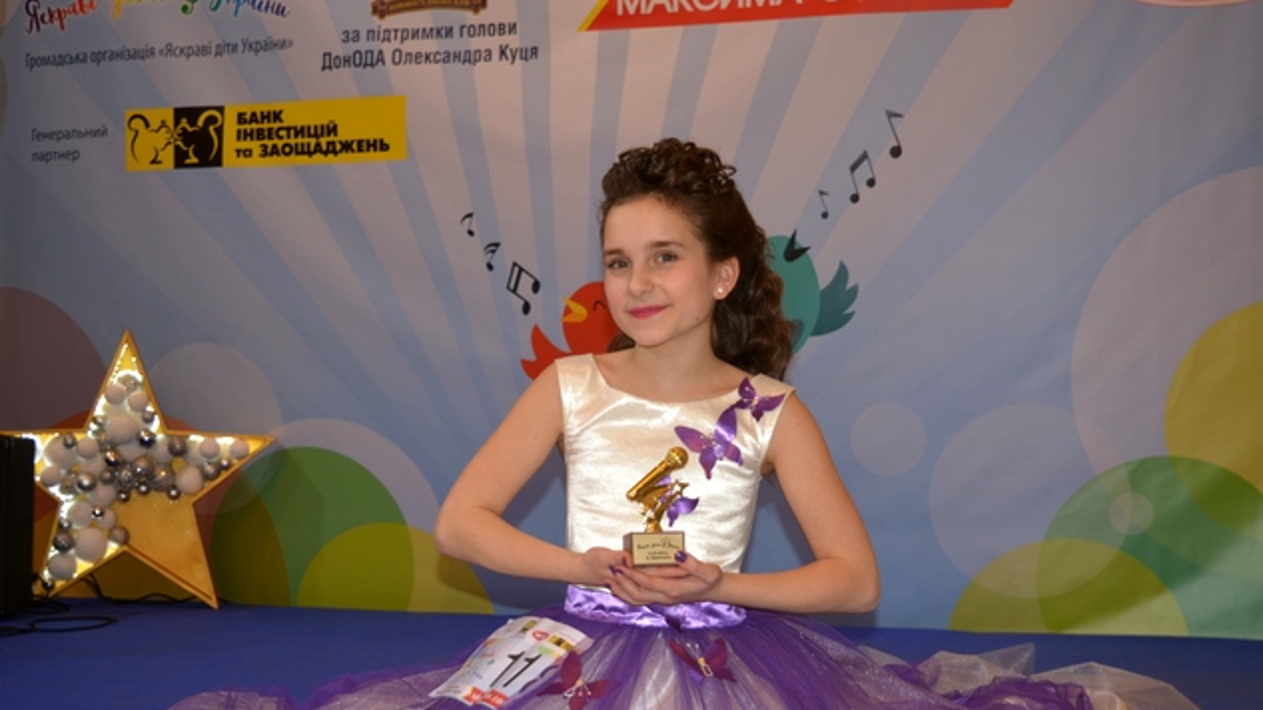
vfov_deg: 22.2
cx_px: 632
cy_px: 422
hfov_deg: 38.5
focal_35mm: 54
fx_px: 1808
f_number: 4.5
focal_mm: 34
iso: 280
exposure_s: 1/30
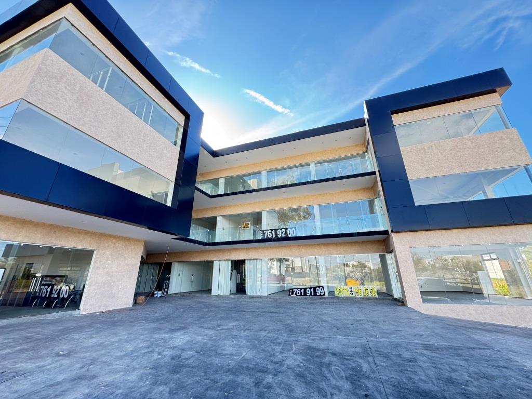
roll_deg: +1.5
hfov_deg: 102.1
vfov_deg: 85.7
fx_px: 215
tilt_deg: +20.5
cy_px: 200
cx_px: 266
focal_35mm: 14
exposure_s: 1/103
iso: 40
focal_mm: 2.22
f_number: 2.2
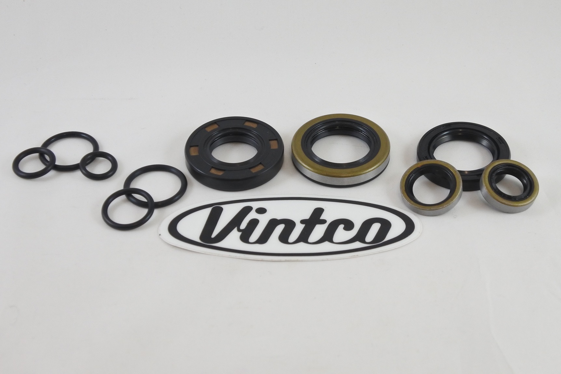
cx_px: 280
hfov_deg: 31.9
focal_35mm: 63
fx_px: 982
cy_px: 187
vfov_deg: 21.6
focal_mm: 23.6
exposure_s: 1/125
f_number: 5
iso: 500
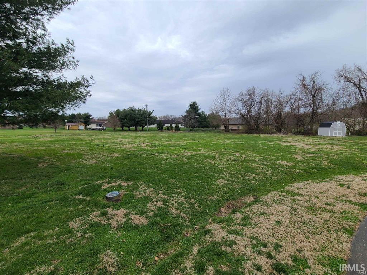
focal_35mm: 13
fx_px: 138
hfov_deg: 106.2
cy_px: 138
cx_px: 184
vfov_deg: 89.9
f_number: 2.2
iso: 50
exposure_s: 1/593
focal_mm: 2.2
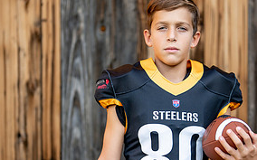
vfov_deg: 11.0
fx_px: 833
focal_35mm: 119
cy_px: 125
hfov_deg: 17.5
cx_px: 167
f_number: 1.2
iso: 100
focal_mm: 50
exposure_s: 1/1600
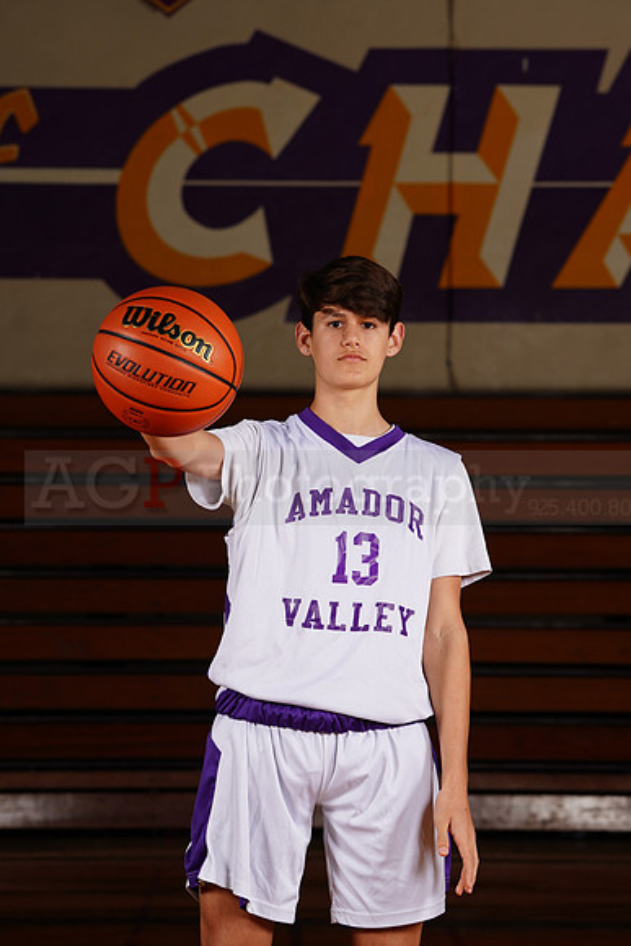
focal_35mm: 162
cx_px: 316
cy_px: 473
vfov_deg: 12.7
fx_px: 4256
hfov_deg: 8.5
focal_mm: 162
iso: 200
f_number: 9
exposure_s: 1/200
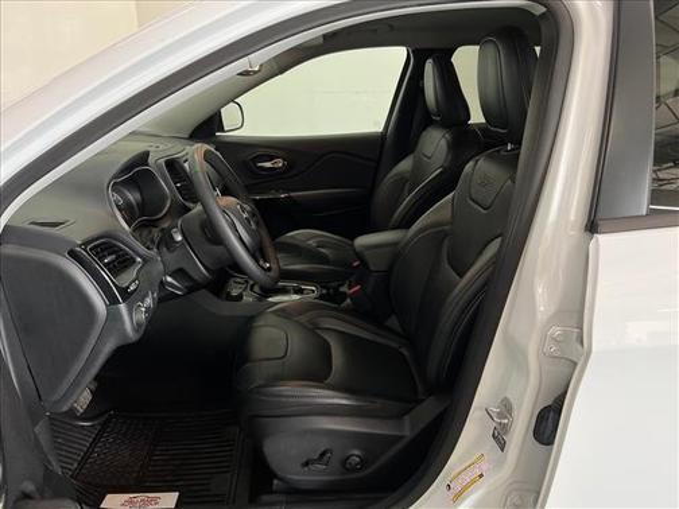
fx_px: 510
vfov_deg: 53.1
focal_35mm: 26
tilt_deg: -18.8
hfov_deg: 67.3
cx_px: 340
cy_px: 254
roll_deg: +0.1
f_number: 1.5
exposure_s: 1/120
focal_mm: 5.7
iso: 125
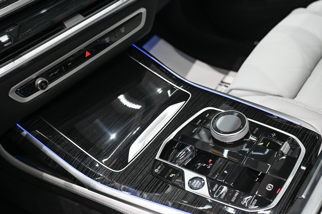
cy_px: 107
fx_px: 358
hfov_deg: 48.5
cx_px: 161
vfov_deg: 33.4
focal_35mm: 40
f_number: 5.6
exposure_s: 1/160
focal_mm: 40
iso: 2500
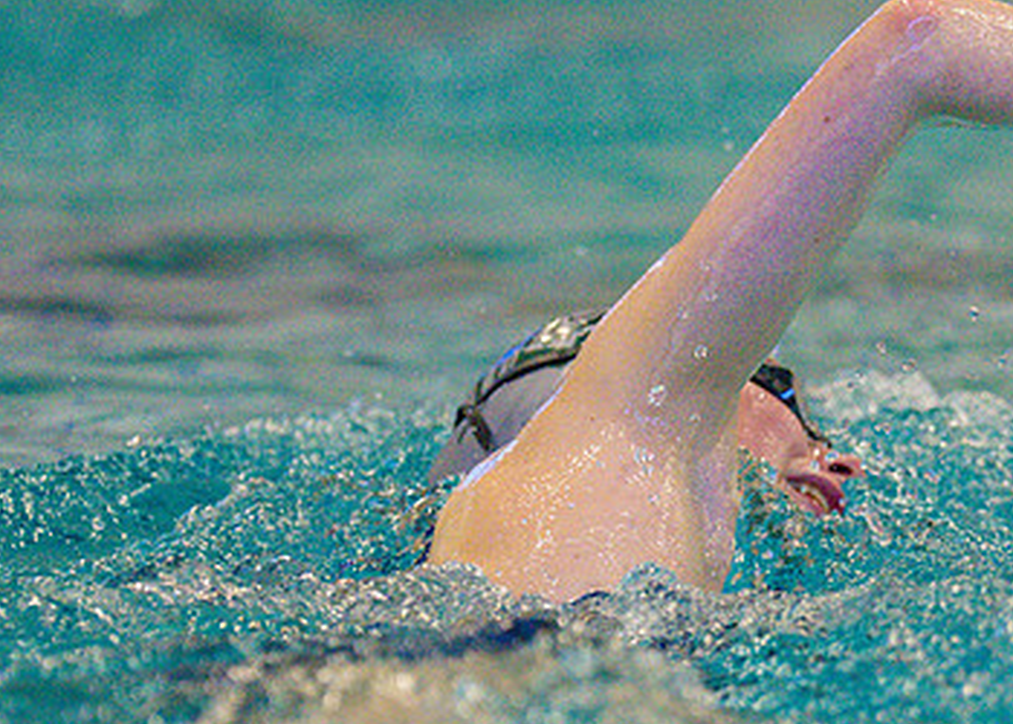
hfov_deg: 4.3
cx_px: 658
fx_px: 13579
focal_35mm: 472
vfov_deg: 3.1
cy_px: 473
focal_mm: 176
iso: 2500
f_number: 2.8
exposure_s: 1/1000
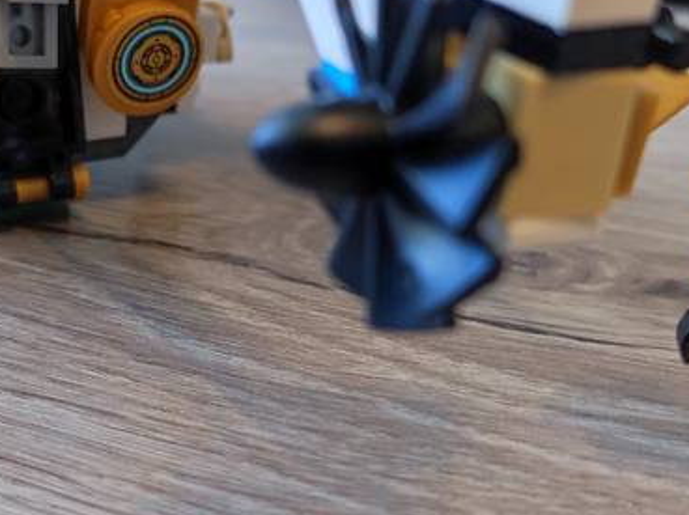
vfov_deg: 23.8
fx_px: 1213
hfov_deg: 31.5
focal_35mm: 61
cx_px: 230
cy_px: 158
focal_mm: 4.7
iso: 881
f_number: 1.79
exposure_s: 1/33
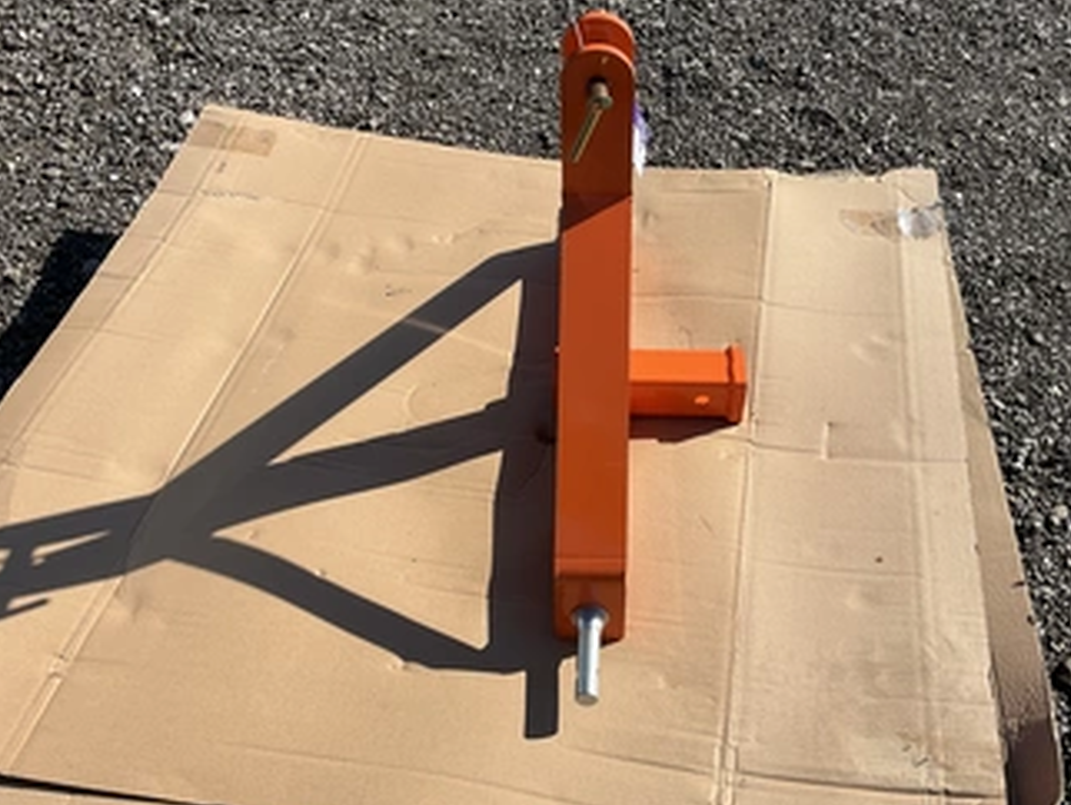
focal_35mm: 36
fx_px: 1115
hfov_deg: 51.2
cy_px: 363
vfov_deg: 39.7
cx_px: 605
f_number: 1.8
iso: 25
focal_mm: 3
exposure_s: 1/1912
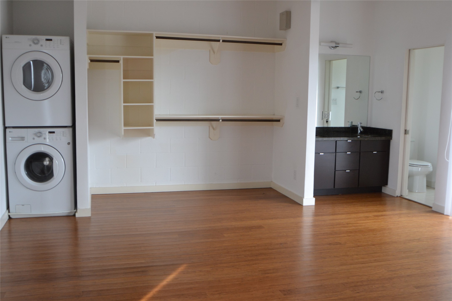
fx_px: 452
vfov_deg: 36.9
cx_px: 226
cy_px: 150
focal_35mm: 36
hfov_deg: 53.1
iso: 560
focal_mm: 24
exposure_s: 1/60
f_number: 4.5
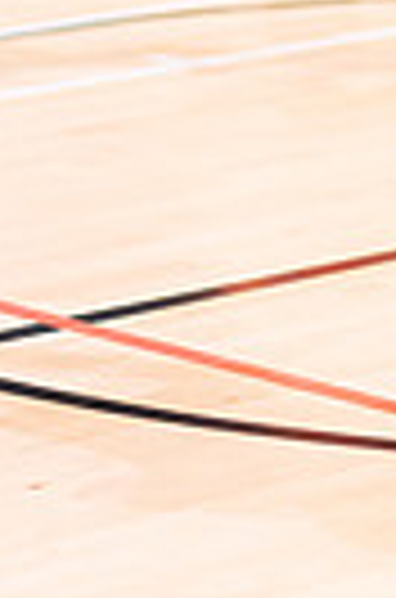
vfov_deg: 7.1
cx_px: -61
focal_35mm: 288
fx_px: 4777
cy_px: -238
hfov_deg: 4.7
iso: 2500
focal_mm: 85
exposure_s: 1/1000
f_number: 1.8
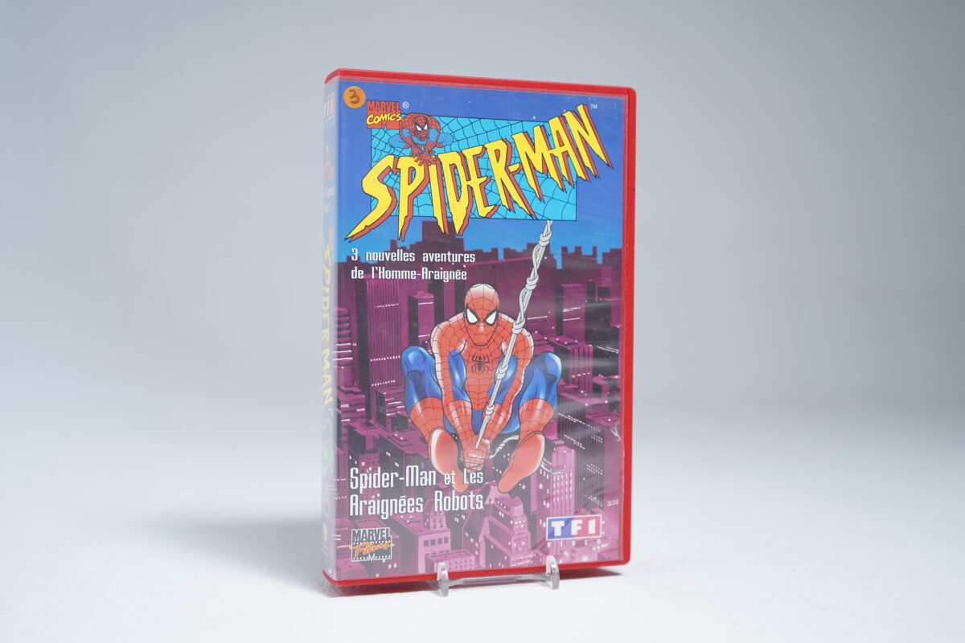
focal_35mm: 41
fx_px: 1099
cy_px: 322
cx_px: 482
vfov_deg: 32.6
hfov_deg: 47.4
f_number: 4.5
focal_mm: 41
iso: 160
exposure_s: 1/10
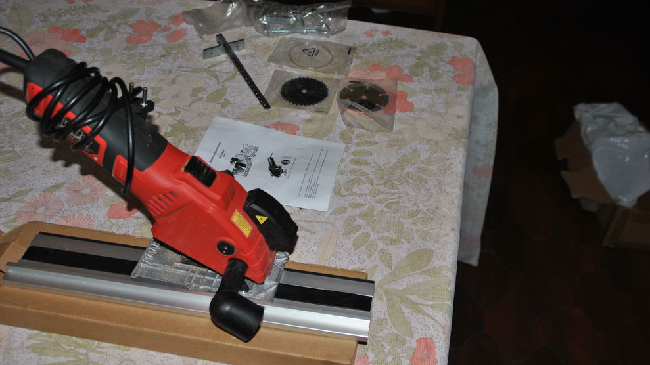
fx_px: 603
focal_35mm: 35
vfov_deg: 33.7
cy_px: 171
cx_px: 322
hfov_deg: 56.6
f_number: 4
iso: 100
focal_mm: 22
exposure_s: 1/125
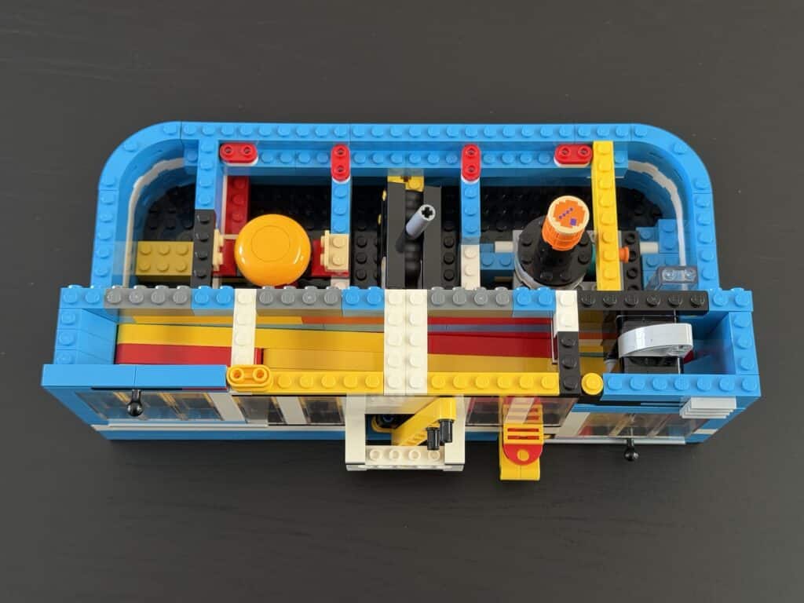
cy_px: 302
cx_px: 402
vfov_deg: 30.3
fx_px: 1115
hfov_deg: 39.7
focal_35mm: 48
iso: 200
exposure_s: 1/59
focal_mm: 6.76
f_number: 1.78
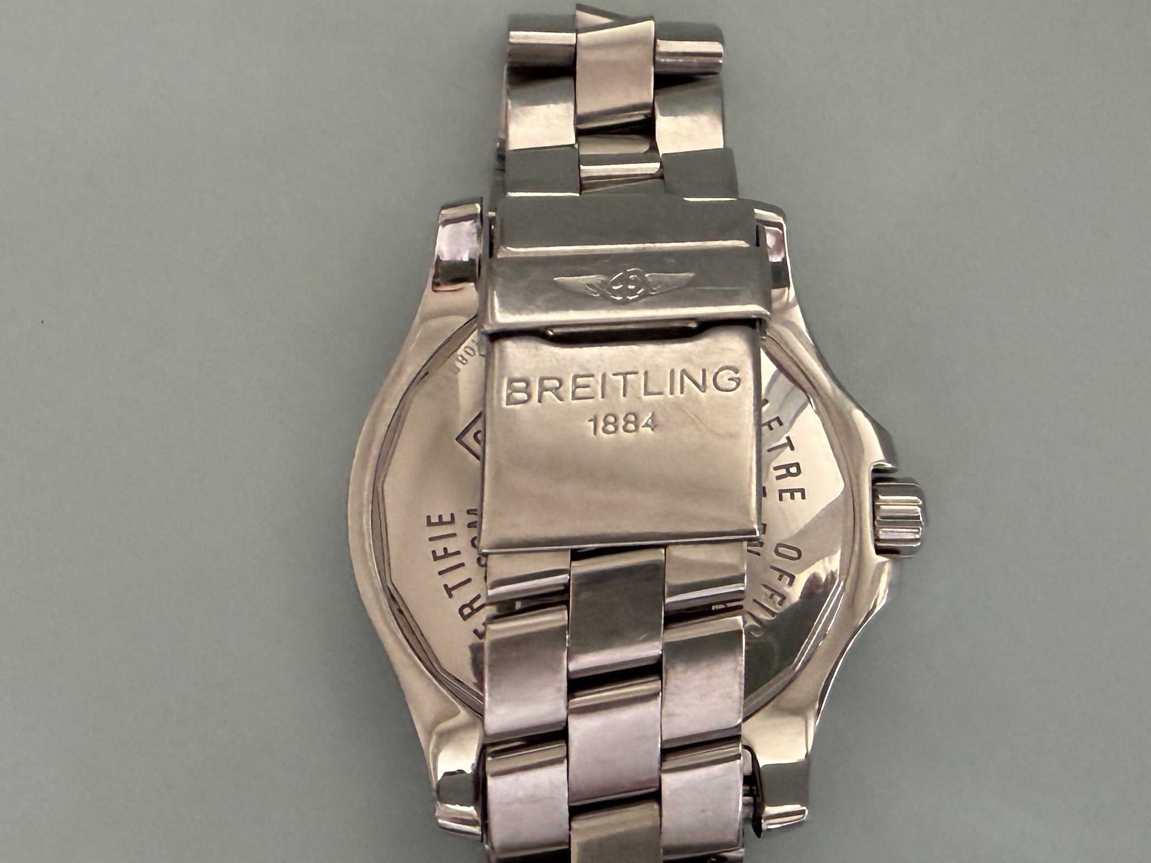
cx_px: 734
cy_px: 468
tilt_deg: -77.5
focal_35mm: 50
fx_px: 1662
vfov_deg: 29.1
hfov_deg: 37.9
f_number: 2.2
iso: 320
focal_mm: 2.22
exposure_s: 1/74
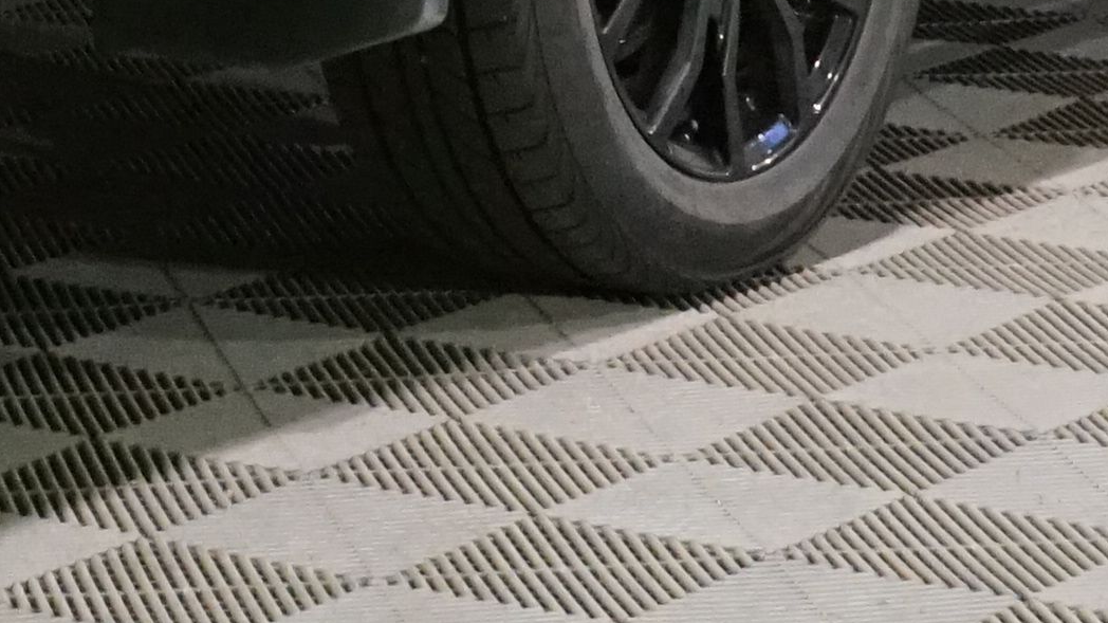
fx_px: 5816
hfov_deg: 10.8
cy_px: -1336
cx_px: -27
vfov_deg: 5.7
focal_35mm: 198
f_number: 10
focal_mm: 33
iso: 6400
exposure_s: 1/40
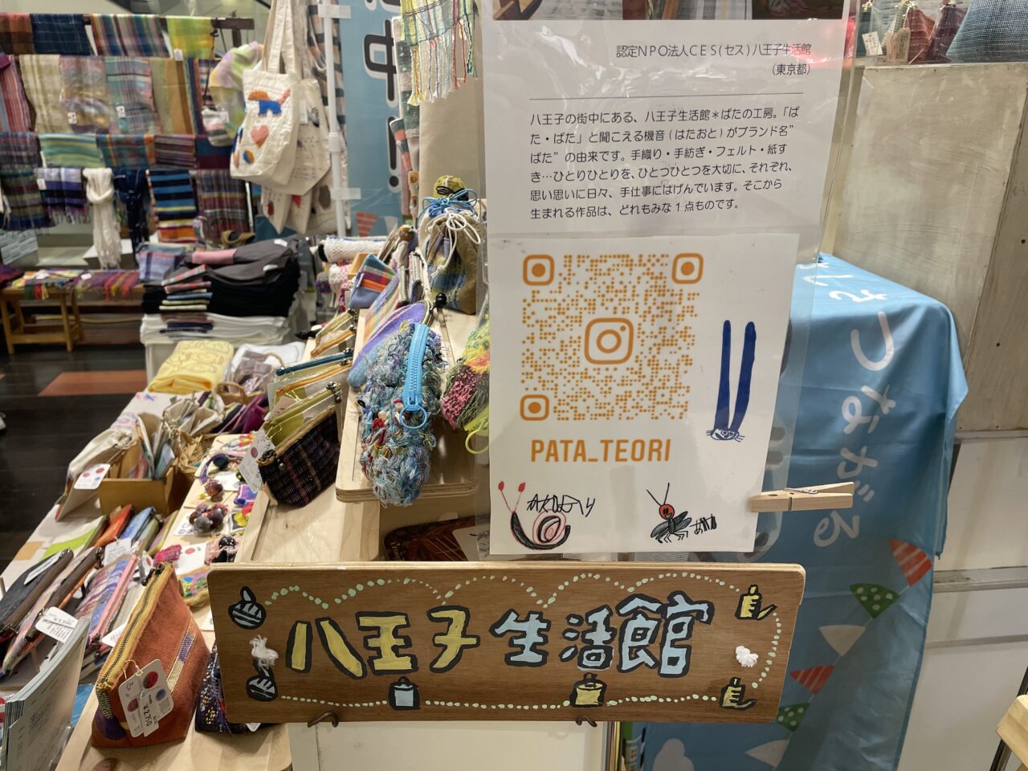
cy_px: 386
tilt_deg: -22.8
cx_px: 514
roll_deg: -1.9
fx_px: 772
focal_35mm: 26
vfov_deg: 53.1
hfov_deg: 67.3
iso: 100
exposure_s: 1/100
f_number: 1.6
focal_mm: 4.2
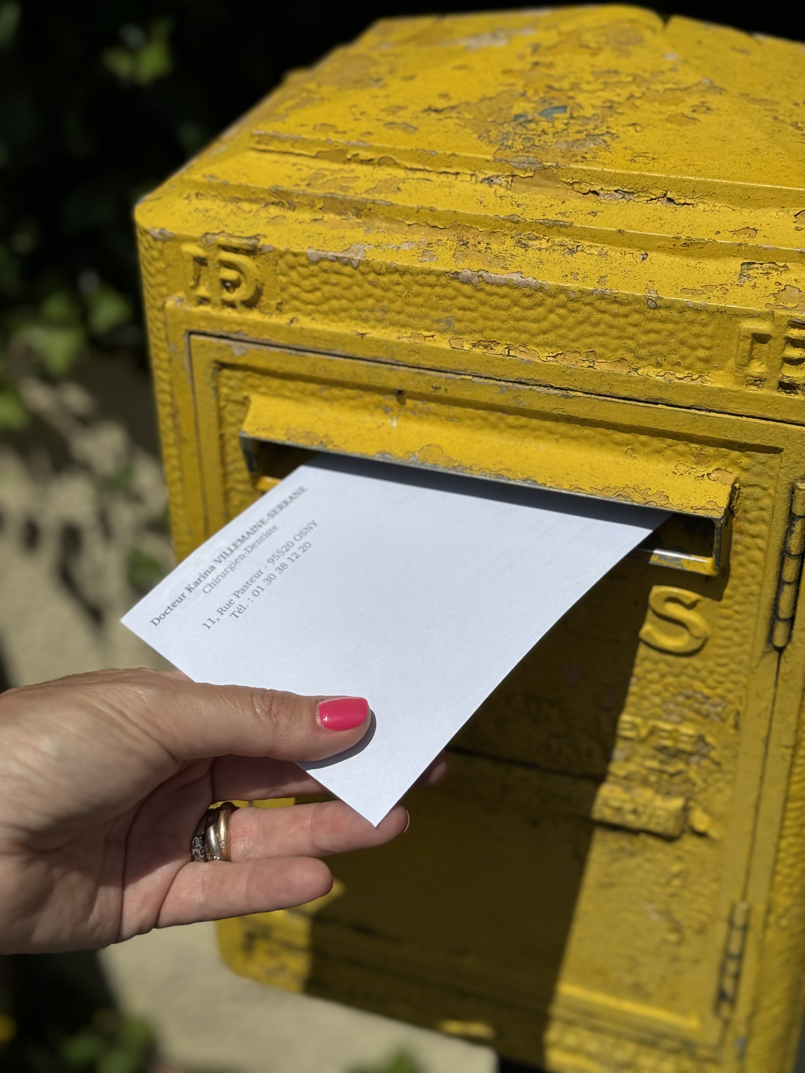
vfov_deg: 39.7
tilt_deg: -34.4
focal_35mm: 48
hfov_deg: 30.3
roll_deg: -0.4
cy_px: 536
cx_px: 402
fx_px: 1488
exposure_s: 1/20000
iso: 50
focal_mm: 6.76
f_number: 1.78
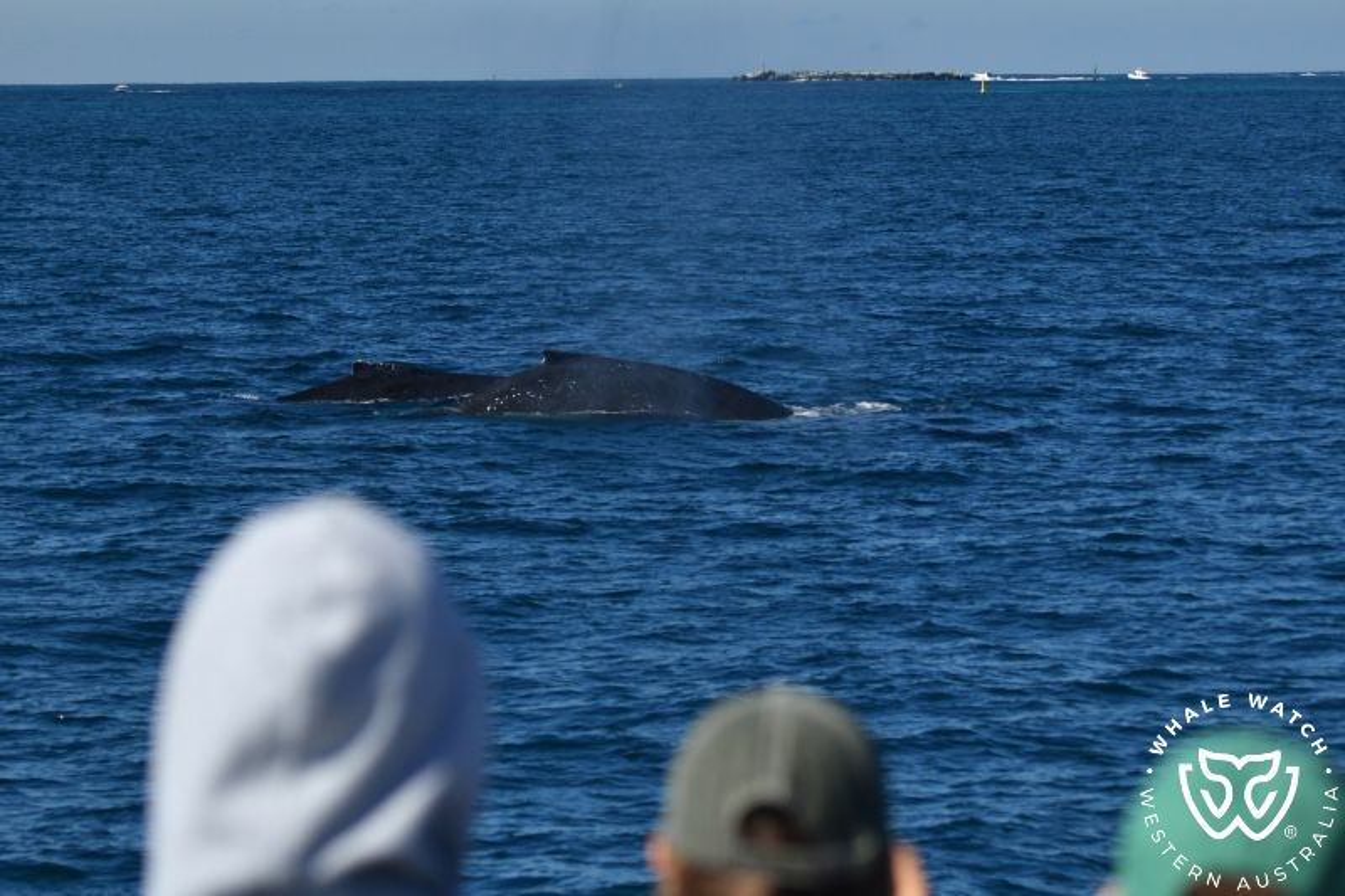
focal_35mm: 98
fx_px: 3660
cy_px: 448
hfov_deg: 20.8
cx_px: 672
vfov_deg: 14.0
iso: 500
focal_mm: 98
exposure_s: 1/8000
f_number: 5
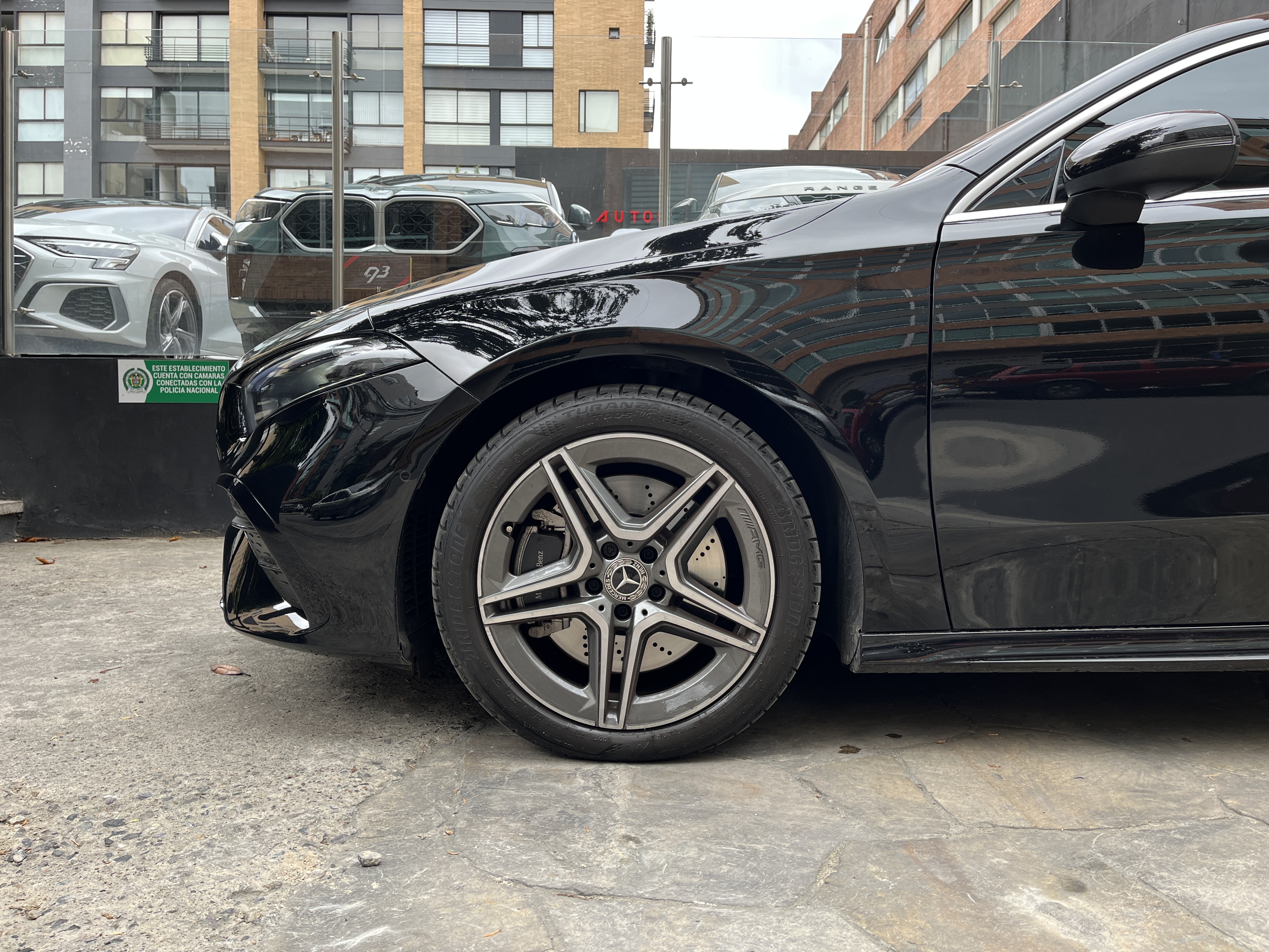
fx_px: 953
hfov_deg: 67.3
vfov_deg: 53.1
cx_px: 634
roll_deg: -0.4
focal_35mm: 26
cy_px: 476
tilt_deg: -2.9
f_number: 1.6
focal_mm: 5.1
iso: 40
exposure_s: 1/271
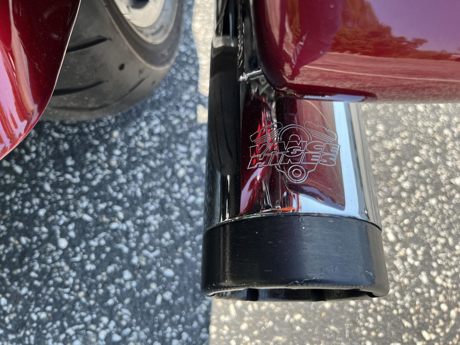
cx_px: 230
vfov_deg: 53.1
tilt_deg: -64.4
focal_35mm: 26
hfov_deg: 67.3
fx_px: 345
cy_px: 172
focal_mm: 5.1
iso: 50
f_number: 1.6
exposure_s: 1/412
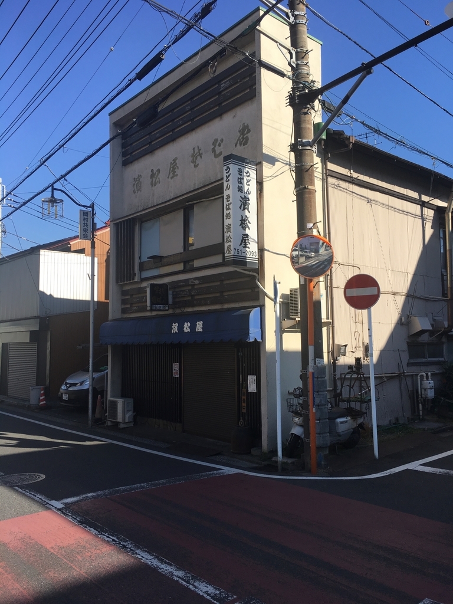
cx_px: 226
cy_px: 302
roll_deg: -0.2
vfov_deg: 61.7
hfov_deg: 48.2
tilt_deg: +5.9
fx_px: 506
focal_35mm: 29
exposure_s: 1/1374
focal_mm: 4.15
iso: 25
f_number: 2.2
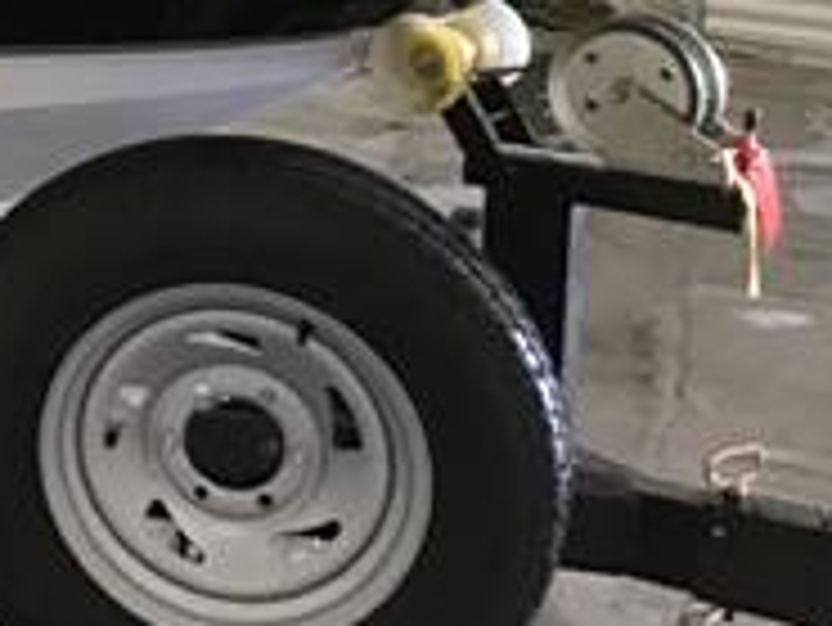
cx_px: -562
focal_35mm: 107
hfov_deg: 16.1
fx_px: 2573
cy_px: -221
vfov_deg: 13.3
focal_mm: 3.3
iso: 100
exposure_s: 1/30
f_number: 2.4
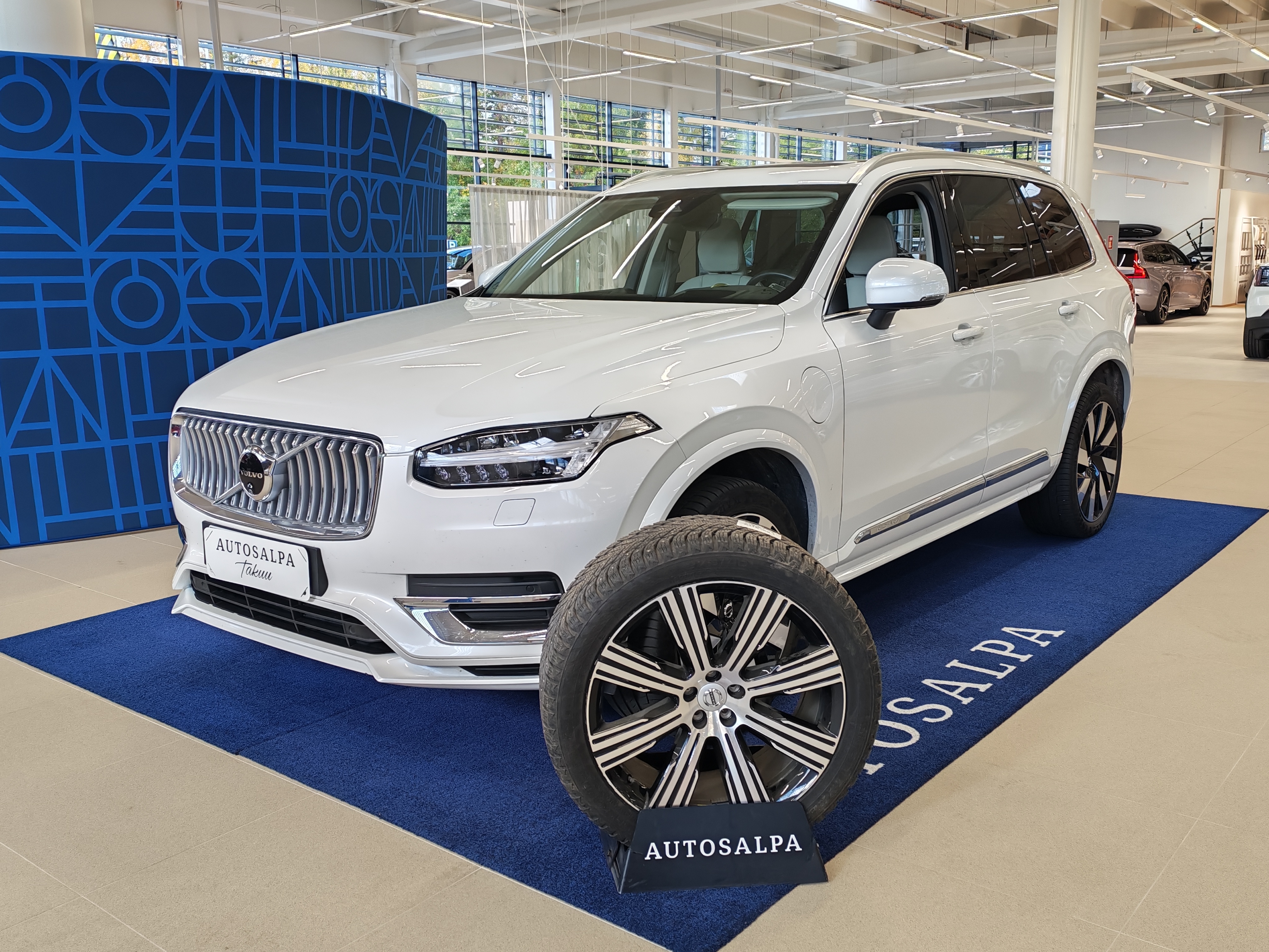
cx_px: 634
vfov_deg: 42.9
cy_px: 476
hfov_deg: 55.4
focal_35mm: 33
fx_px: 1210
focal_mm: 6.12
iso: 160
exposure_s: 1/100
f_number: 1.9
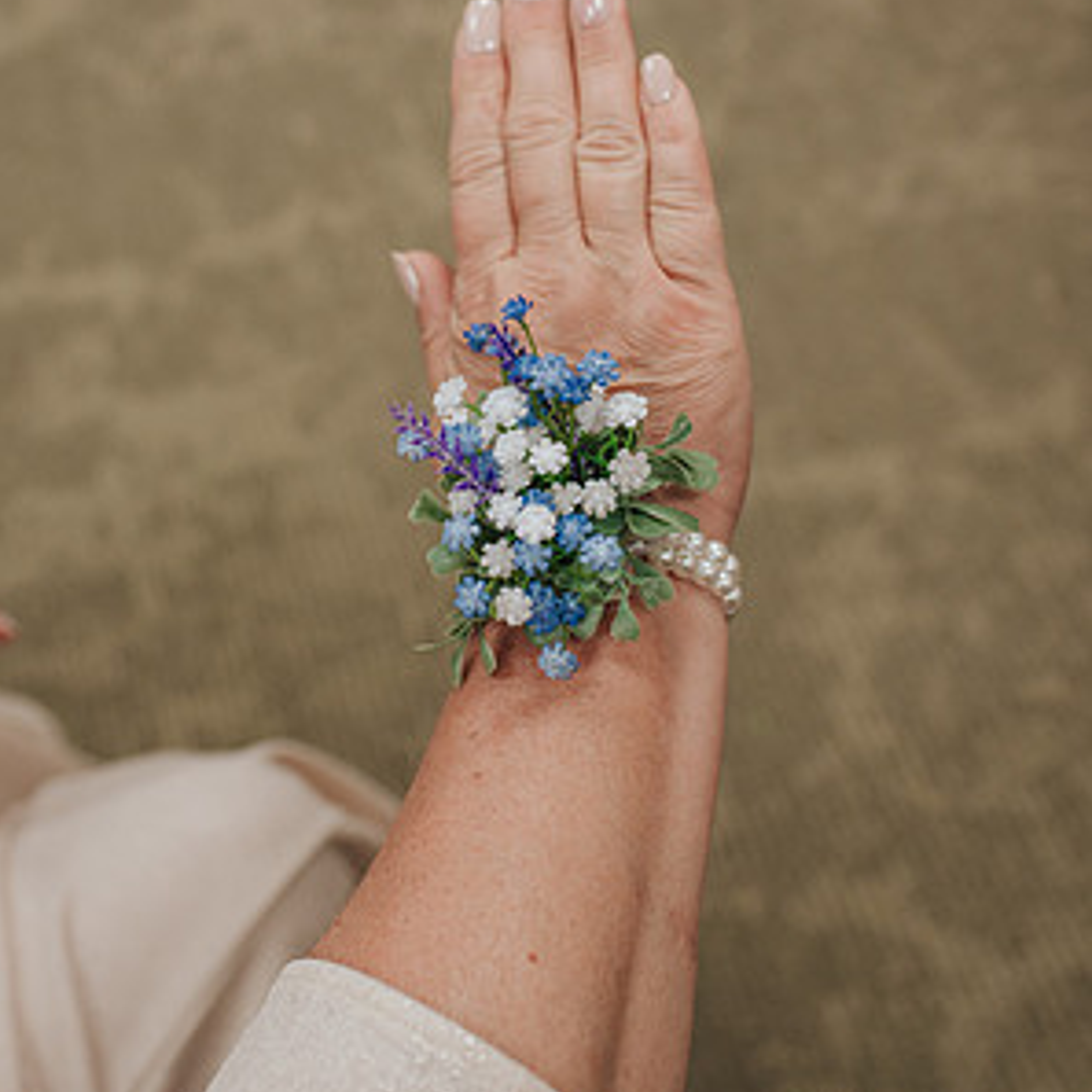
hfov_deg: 37.6
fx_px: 1606
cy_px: 445
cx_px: 544
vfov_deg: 37.4
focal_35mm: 45
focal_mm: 35
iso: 720
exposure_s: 1/125
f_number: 3.5
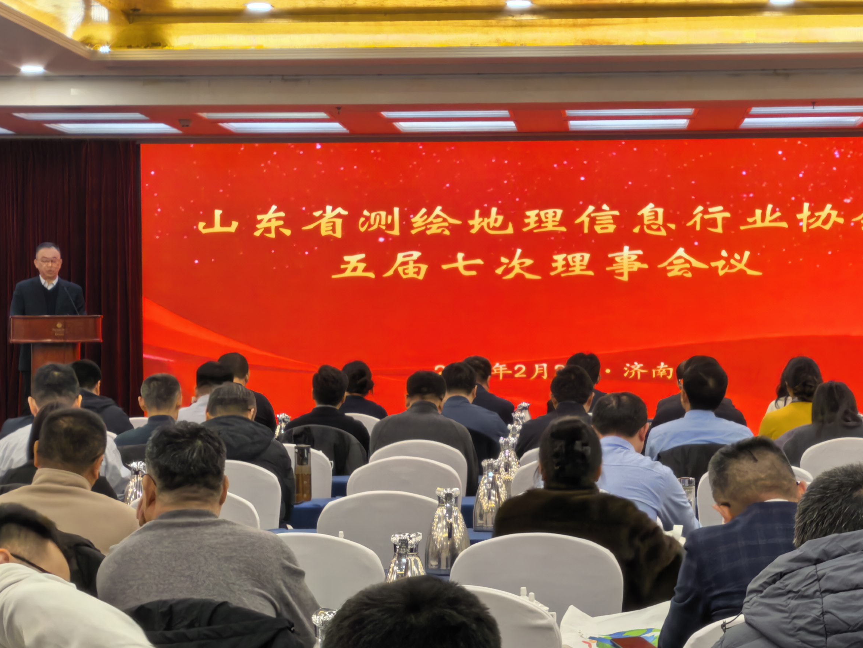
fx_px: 2319
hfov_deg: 21.1
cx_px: 490
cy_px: 346
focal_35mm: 93
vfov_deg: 15.9
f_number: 4
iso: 160
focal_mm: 5.75
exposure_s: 1/100
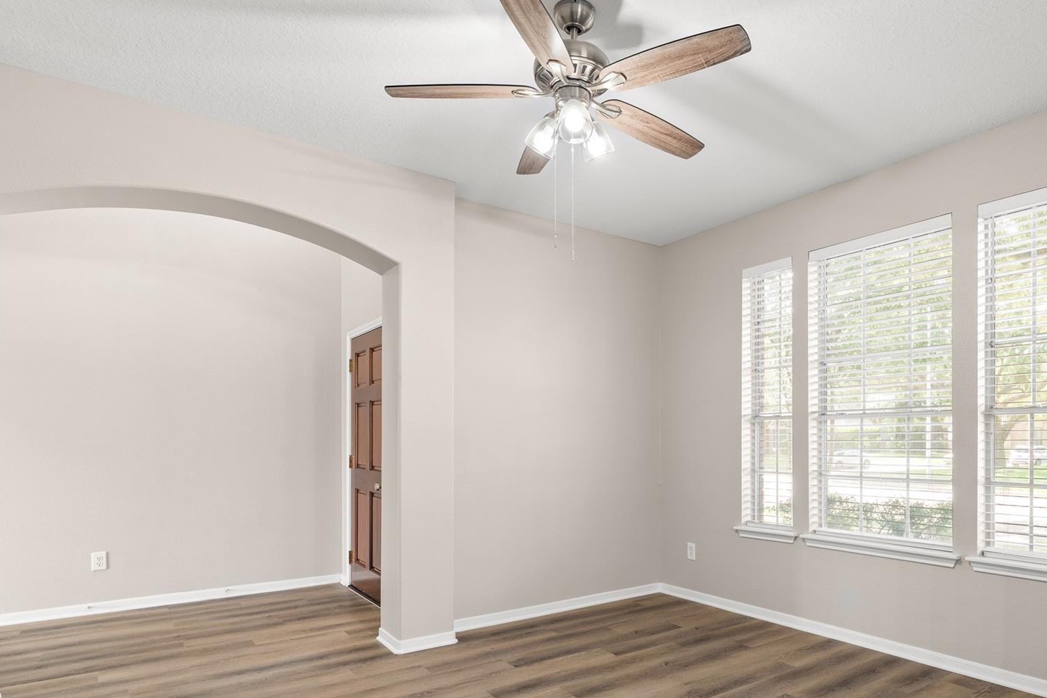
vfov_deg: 56.4
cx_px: 612
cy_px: 445
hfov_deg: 77.9
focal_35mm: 22
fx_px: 640
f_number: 9
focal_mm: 16
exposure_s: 1.6
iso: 200
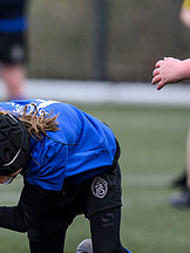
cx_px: -206
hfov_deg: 1.2
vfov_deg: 1.6
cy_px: 78
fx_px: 8914
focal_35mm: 1218
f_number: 3.5
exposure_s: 1/1600
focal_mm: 400
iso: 500
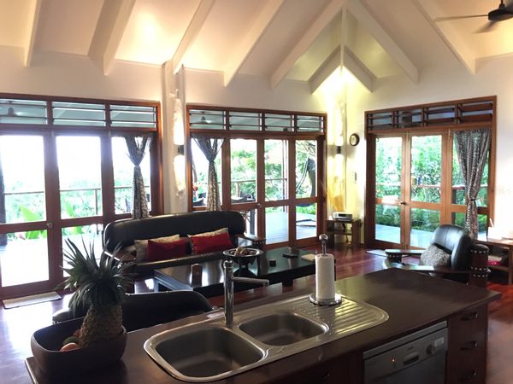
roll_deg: +0.1
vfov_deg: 48.2
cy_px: 192
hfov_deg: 61.7
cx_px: 256
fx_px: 430
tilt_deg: -7.2
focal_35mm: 29
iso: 320
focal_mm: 4.15
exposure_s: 1/17
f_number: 2.2
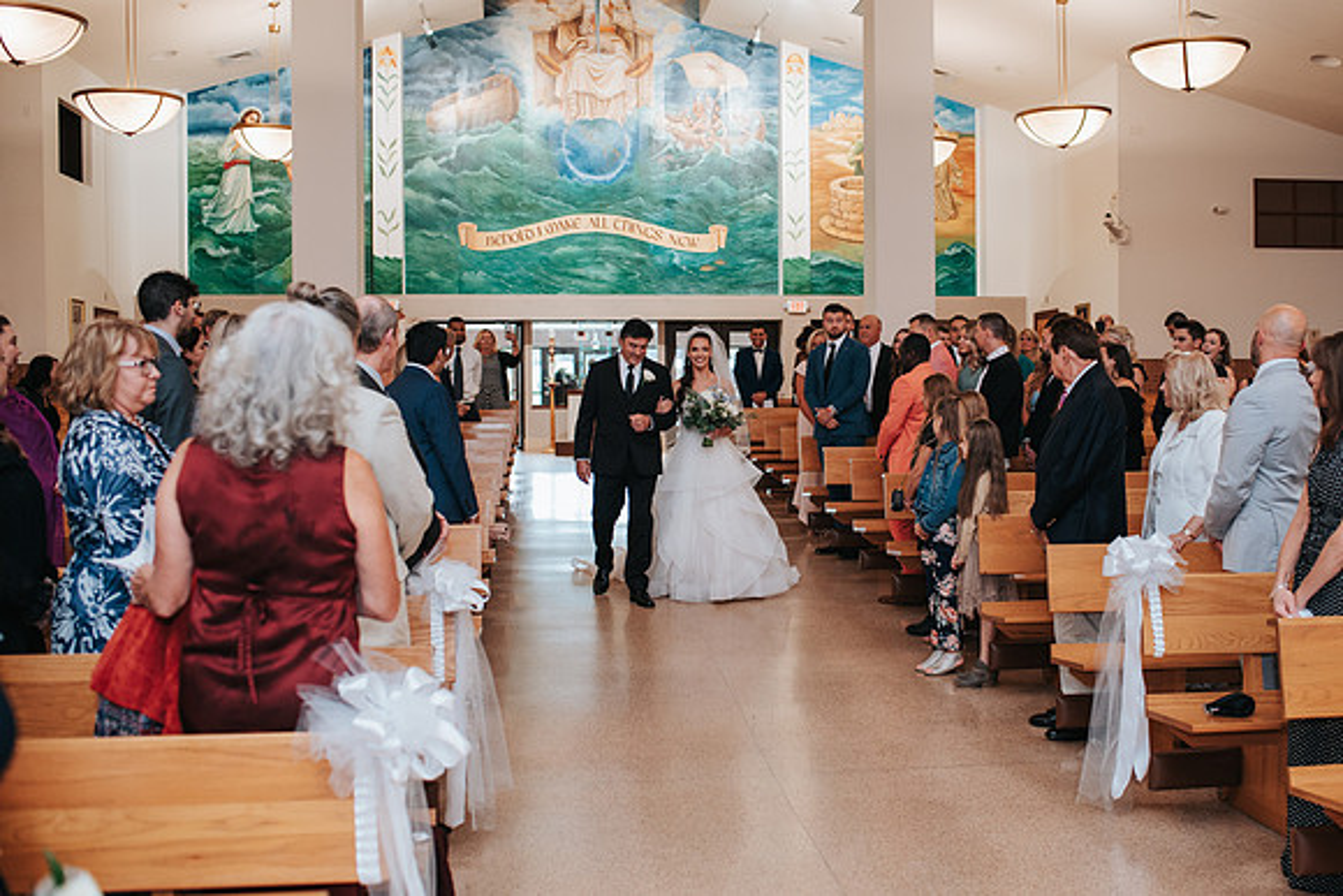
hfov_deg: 47.9
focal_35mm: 40
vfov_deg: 33.1
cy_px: 448
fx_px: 1507
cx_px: 769
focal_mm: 35
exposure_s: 1/125
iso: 800
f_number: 2.8
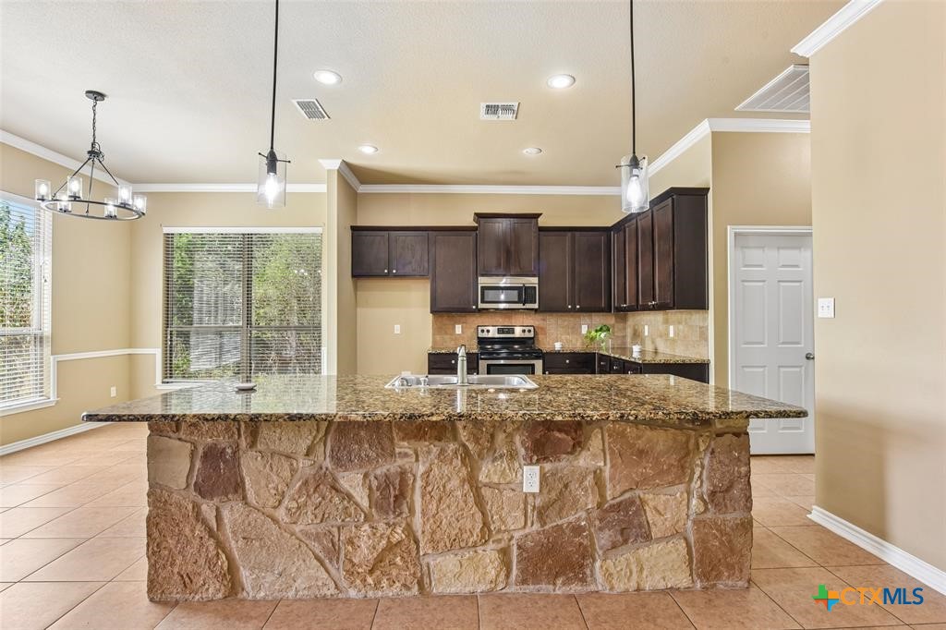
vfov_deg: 70.4
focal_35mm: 17
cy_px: 315
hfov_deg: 93.3
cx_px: 473
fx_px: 447
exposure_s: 1/15
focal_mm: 17
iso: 360
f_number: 8
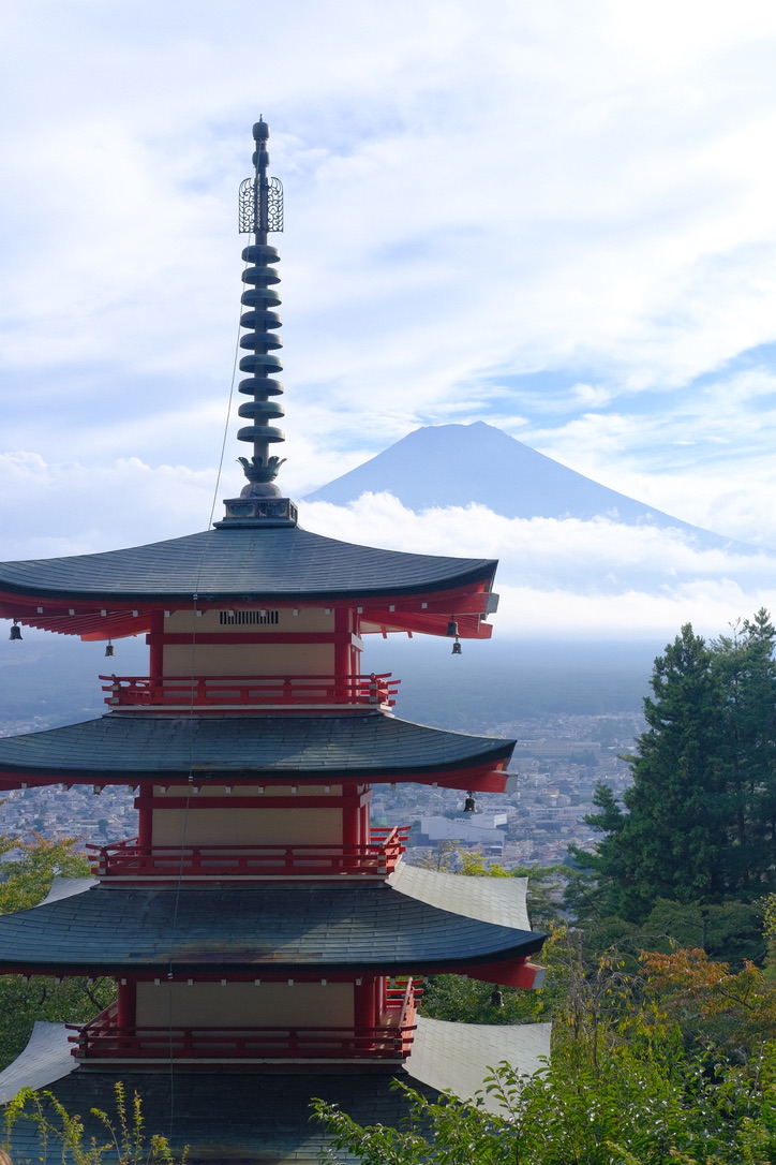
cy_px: 582
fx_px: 1714
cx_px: 388
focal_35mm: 53
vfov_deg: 37.5
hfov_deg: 25.5
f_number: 5.6
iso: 320
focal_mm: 35
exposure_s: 1/500
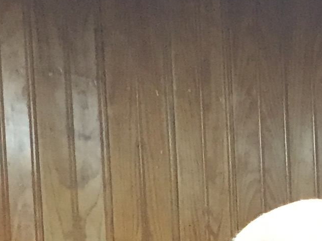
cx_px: 365
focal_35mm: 148
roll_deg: +2.3
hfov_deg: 13.1
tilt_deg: -1.7
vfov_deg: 9.2
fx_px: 1377
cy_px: 544
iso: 320
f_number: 2.2
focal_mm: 4.15
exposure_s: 1/33
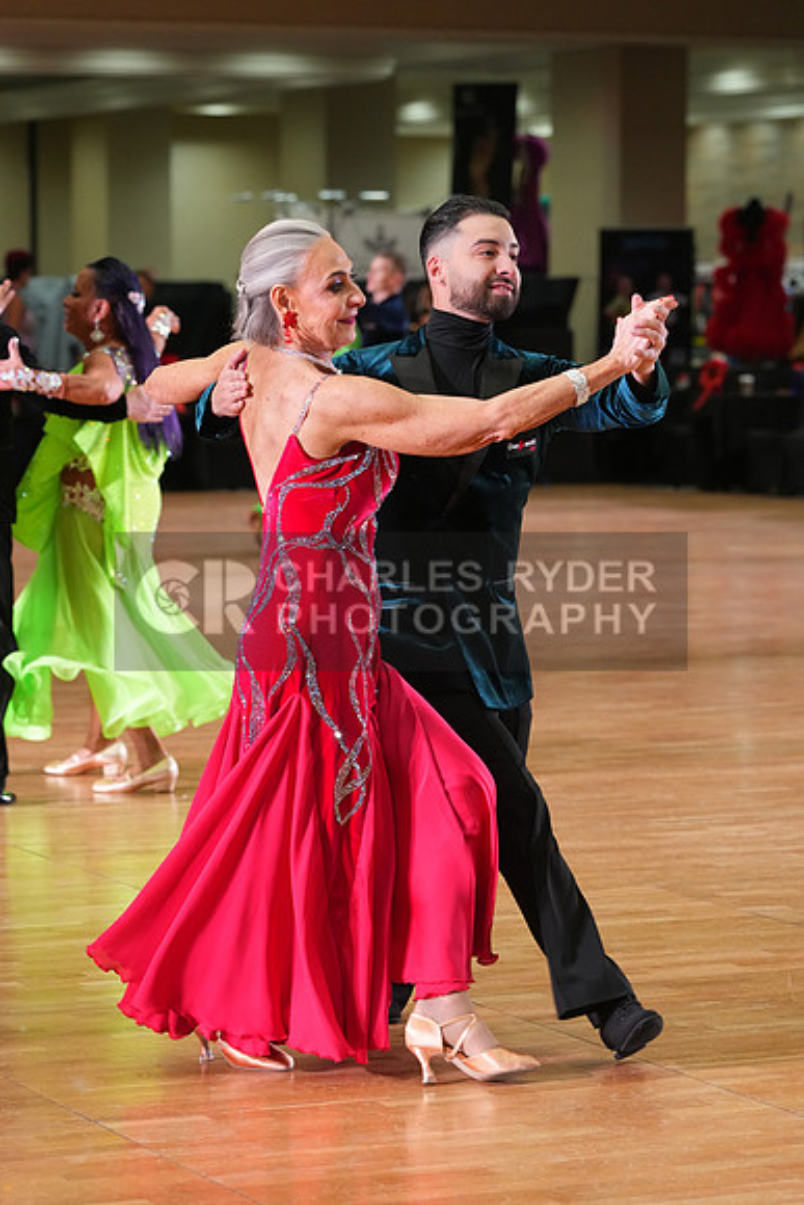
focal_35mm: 126
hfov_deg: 10.9
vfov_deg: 16.3
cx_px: 402
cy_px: 602
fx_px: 4218
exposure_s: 1/200
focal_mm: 126
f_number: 5
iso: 3200
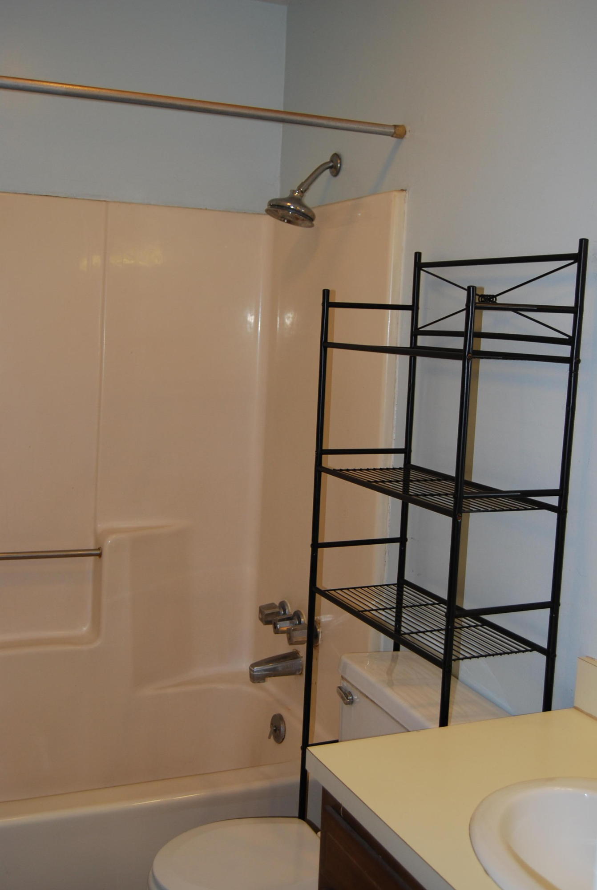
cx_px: 298
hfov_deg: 34.4
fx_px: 966
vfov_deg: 49.5
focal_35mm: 39
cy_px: 445
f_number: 4.2
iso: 200
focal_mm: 26
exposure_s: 1/60
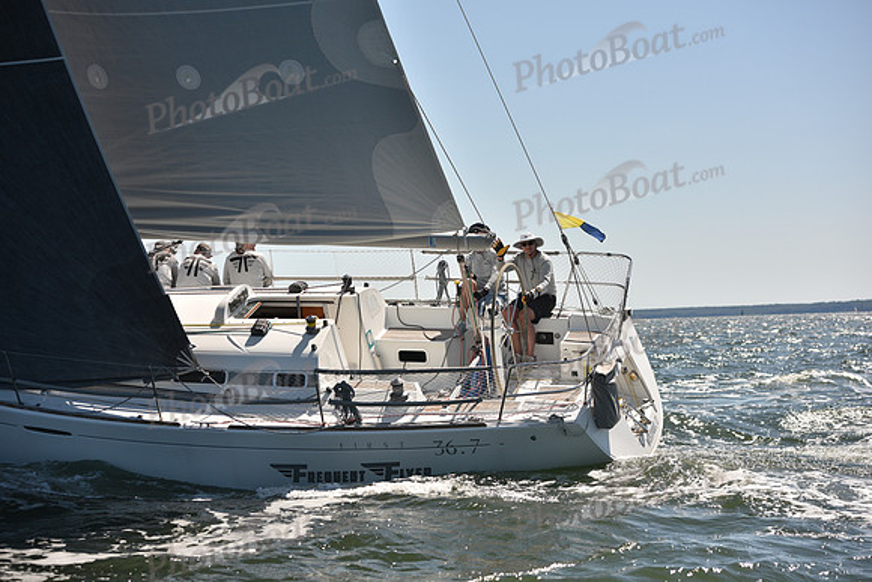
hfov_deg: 28.8
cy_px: 291
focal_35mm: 70
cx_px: 436
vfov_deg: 19.5
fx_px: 1696
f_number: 4.5
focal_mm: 70
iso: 250
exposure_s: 1/1250
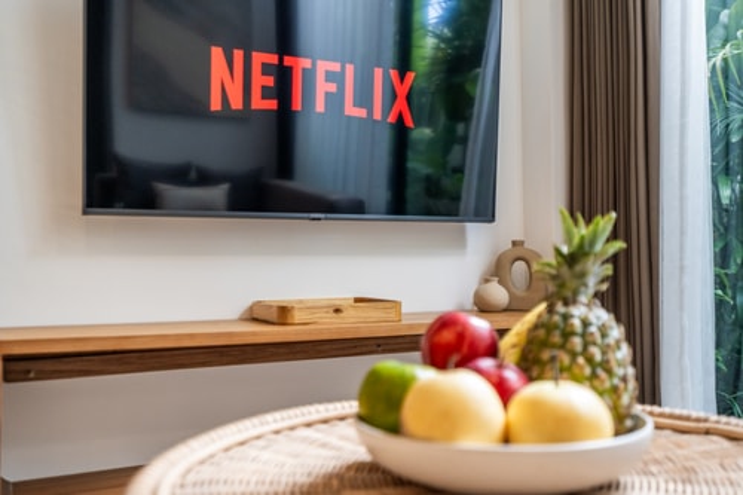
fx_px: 722
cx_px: 372
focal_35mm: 35
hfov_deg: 54.5
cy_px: 248
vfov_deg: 37.8
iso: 2000
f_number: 4
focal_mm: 35
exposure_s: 1/250
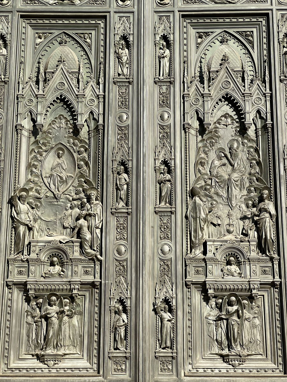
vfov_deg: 25.3
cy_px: 191
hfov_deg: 19.1
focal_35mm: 77
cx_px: 144
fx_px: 851
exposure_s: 1/303
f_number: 2.8
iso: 32
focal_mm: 9
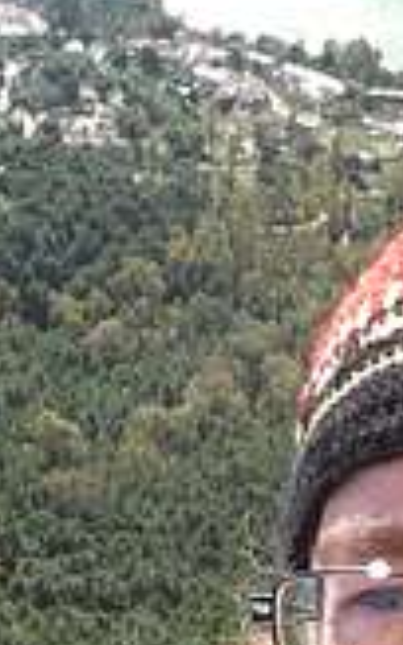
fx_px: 1703
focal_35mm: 97
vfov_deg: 21.1
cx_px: 170
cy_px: 530
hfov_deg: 13.5
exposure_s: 1/596
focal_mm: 2.15
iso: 50
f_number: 2.4
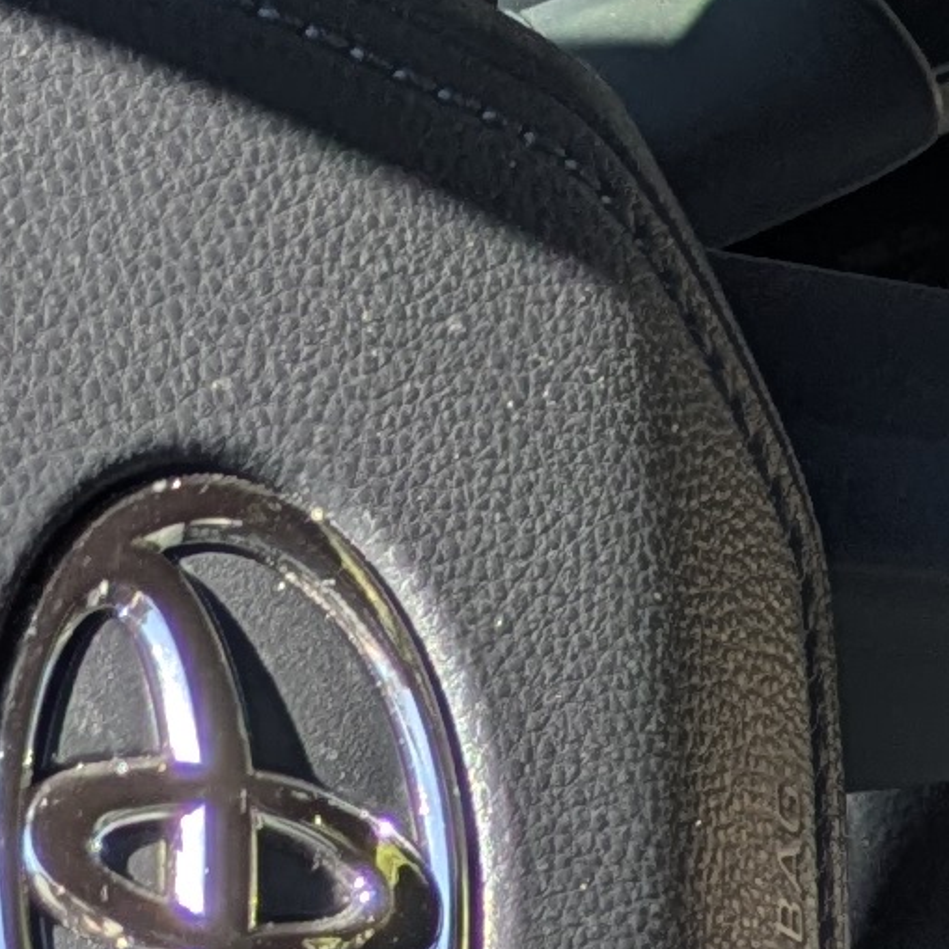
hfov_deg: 8.4
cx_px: 1669
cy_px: 1613
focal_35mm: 201
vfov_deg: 8.4
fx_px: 6234
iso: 44
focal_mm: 5.43
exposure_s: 1/684
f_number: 1.89
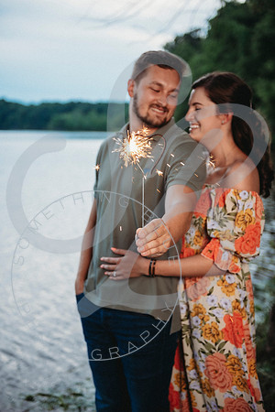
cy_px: 206
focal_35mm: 52
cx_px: 138
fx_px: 596
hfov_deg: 26.0
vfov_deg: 38.2
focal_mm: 52
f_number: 2.8
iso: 400
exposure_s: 1/160
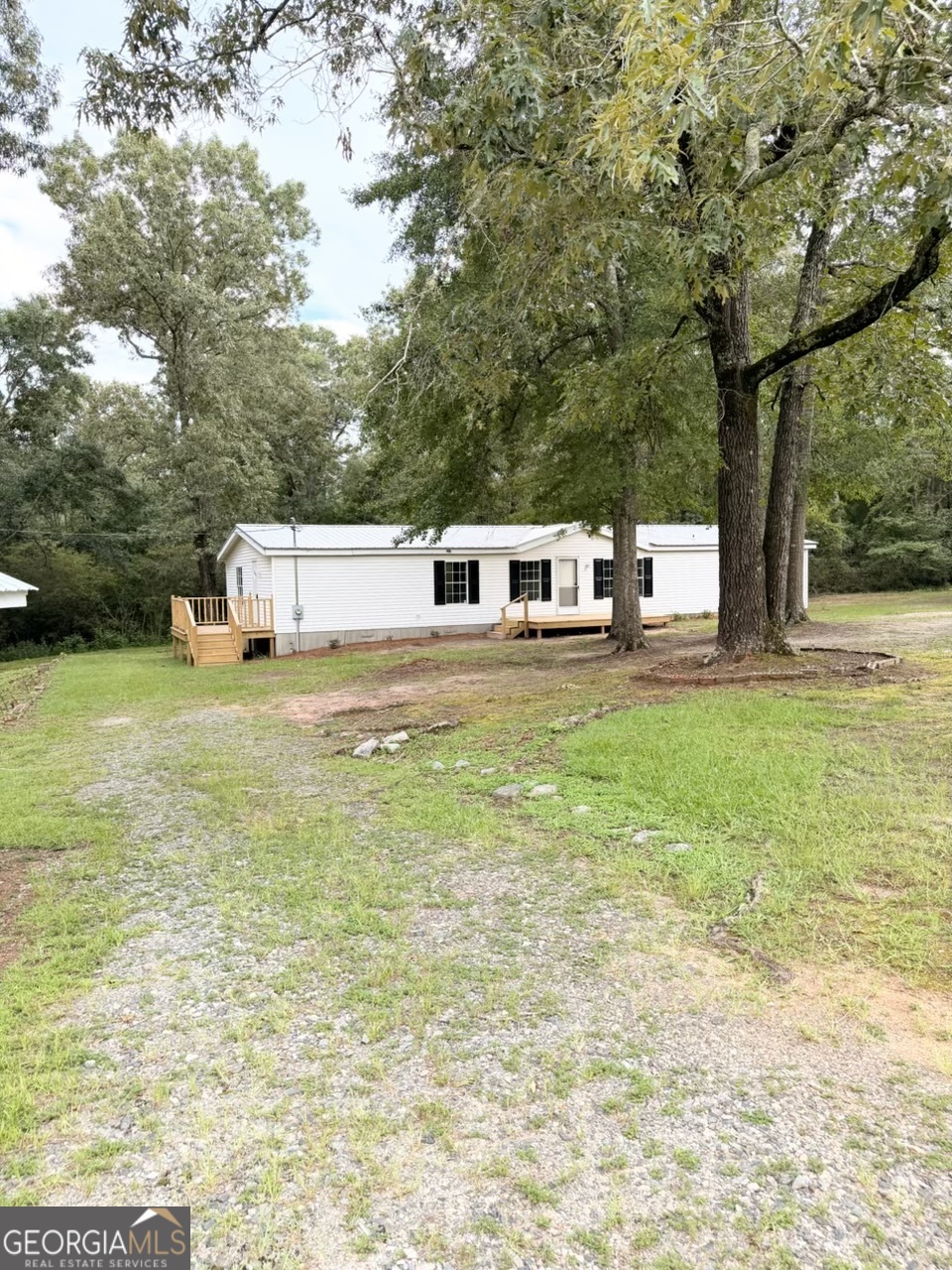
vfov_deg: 71.6
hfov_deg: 56.8
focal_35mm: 24
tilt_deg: -5.0
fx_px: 880
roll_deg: +3.6
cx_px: 476
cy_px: 635
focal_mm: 6.76
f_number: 1.78
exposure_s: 1/1250
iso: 100
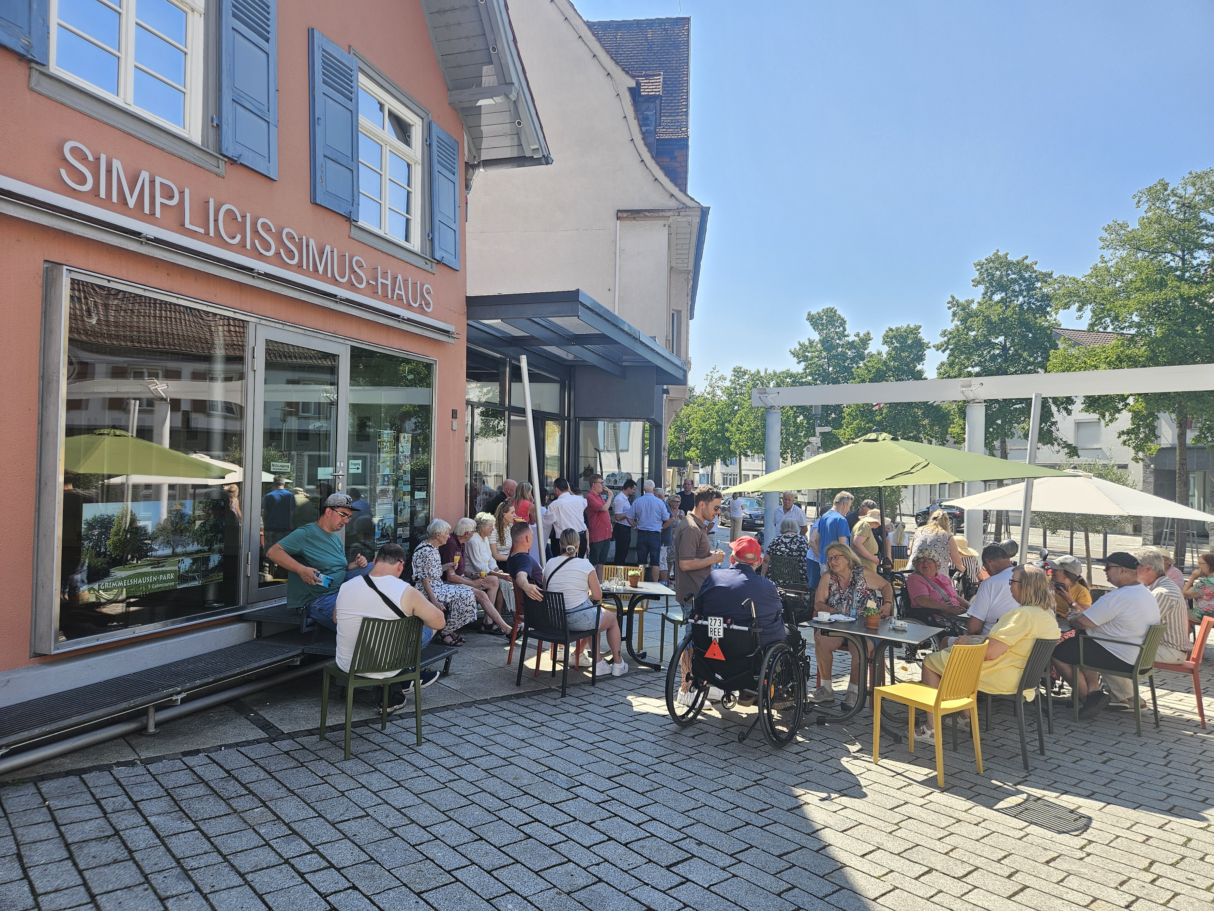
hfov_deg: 73.9
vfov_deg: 58.9
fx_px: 807
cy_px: 456
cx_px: 607
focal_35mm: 23
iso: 25
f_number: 1.8
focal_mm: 5.4
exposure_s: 1/395
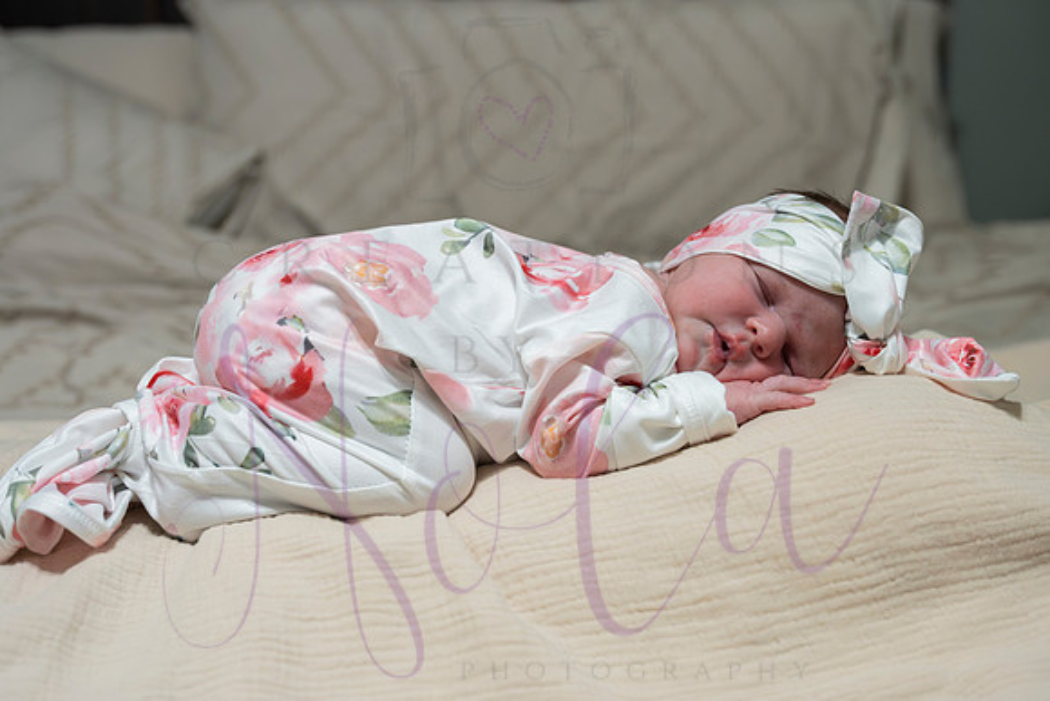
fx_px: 1460
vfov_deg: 27.0
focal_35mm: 50
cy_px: 342
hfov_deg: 39.5
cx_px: 512
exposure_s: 1/320
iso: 3200
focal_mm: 48
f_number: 4
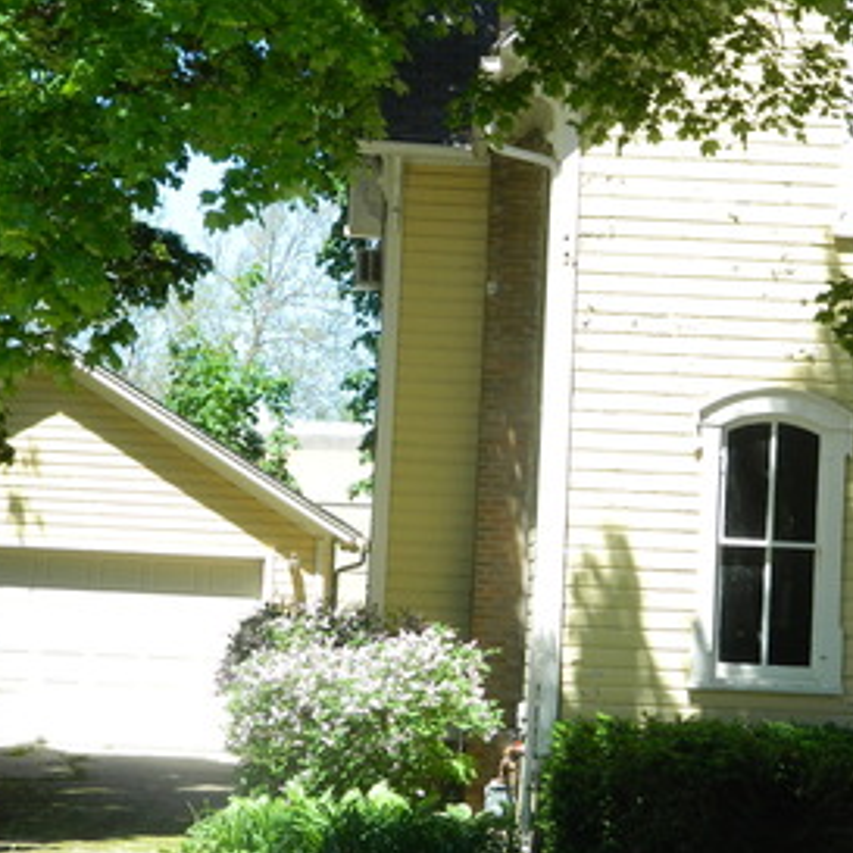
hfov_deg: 14.7
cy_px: 441
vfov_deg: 14.8
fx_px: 3290
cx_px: 603
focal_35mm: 118
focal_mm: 10.2
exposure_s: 1/320
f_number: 3.8
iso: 80
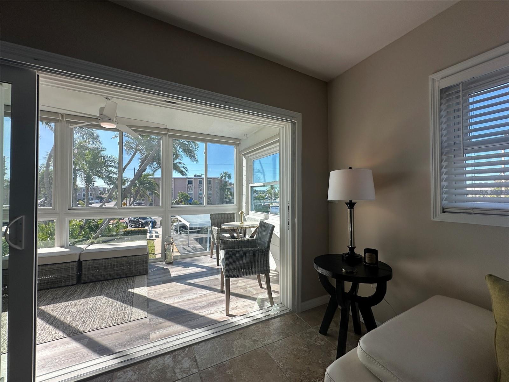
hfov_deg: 102.1
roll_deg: -0.5
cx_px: 254
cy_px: 191
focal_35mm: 14
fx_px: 206
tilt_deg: +1.1
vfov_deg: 85.7
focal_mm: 2.22
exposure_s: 1/553
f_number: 2.2
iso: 40
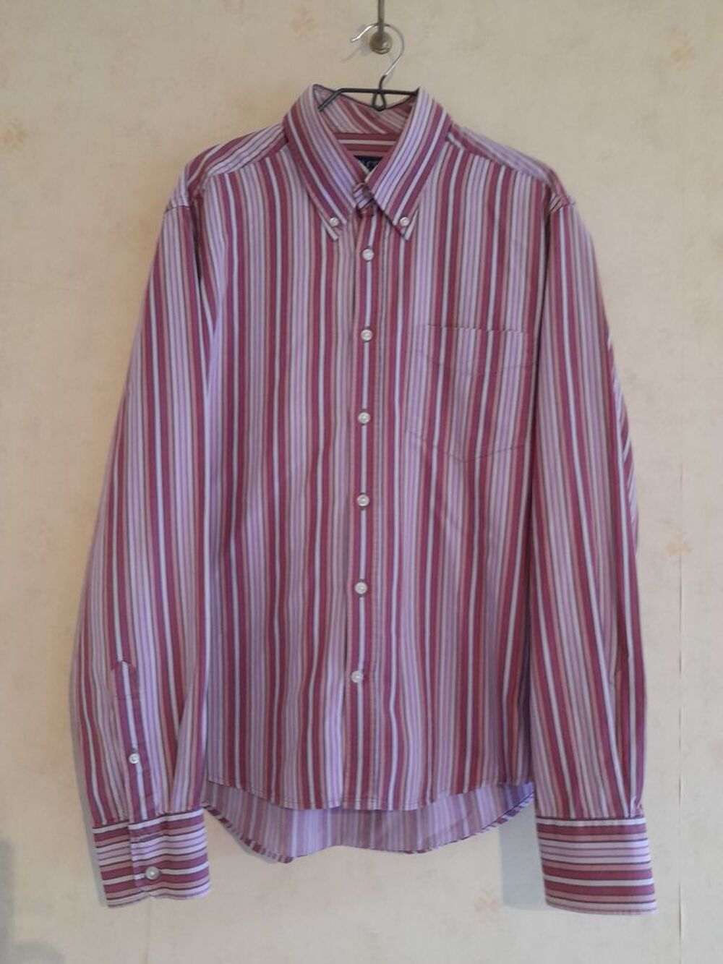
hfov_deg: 54.9
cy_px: 482
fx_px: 696
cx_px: 362
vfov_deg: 69.4
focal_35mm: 25
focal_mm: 4.6
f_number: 2
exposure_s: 1/50
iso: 320
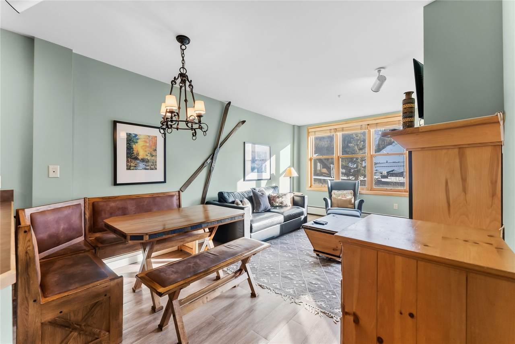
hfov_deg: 104.2
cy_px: 172
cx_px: 258
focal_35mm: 14
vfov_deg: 81.3
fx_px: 200
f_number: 6.3
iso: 640
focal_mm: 14
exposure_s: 1/500
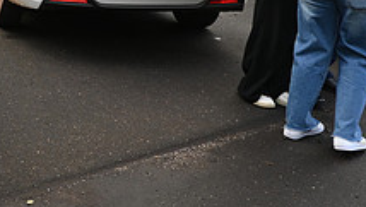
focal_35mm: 68
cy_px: -16
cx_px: -115
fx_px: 661
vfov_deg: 17.3
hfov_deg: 26.2
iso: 640
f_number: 6.3
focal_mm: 16
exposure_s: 1/250
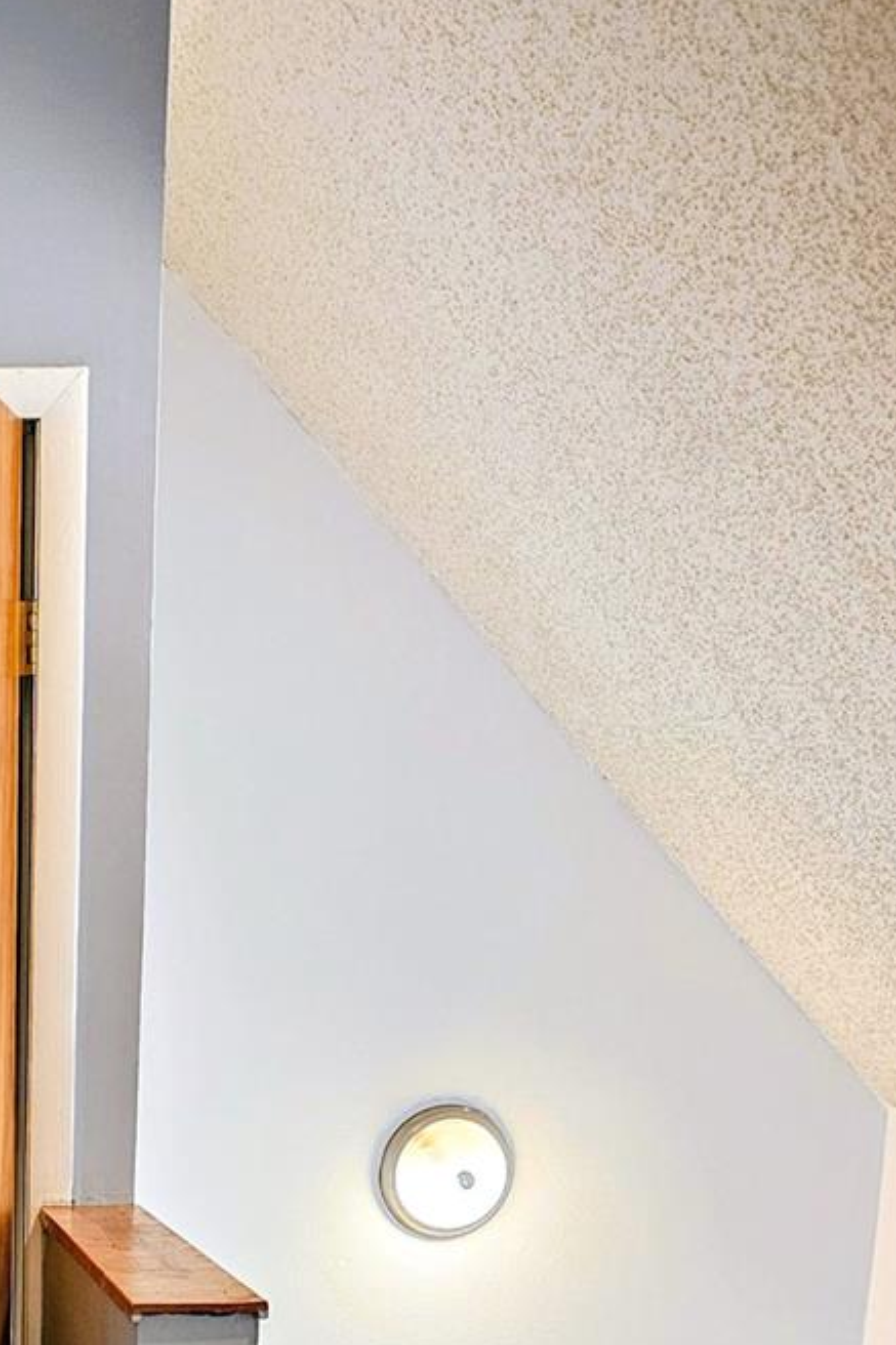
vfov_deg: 32.1
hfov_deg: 22.4
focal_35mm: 56
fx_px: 2092
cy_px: 1419
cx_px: -156
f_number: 1.7
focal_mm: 6.3
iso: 640
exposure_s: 1/60
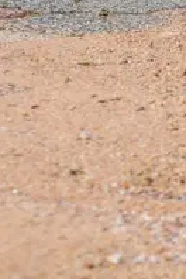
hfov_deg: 9.7
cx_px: 482
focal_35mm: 120
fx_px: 930
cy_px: -25
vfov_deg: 16.6
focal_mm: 18
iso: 320
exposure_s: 1/2000
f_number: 5.6
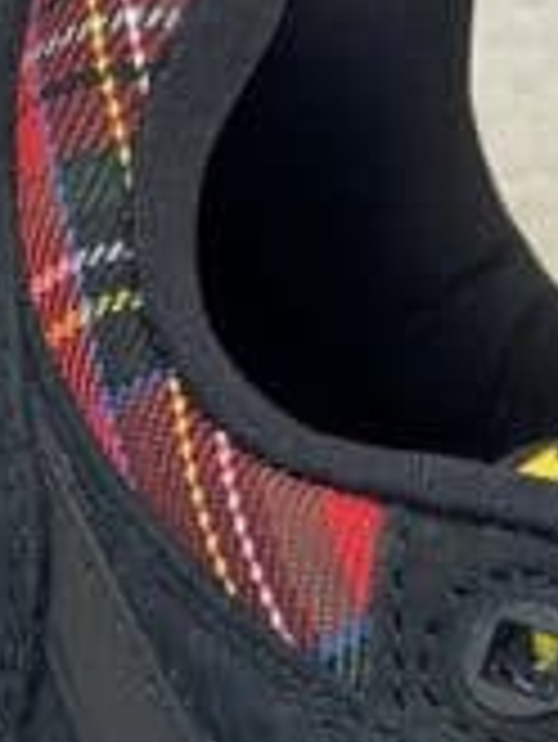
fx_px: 3198
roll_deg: -4.2
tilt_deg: -27.3
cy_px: 1138
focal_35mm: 149
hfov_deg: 9.7
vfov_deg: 12.5
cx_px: -207
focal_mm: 6.86
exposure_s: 1/100
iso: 80
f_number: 1.78
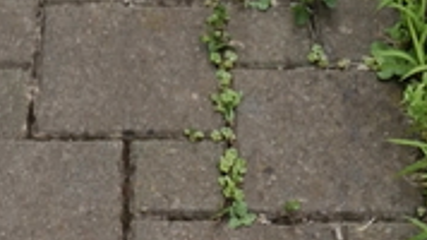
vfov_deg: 5.9
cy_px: -893
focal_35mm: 152
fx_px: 1720
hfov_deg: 13.9
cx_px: -24
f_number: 1.8
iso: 50
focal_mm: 5.54
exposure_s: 1/1188
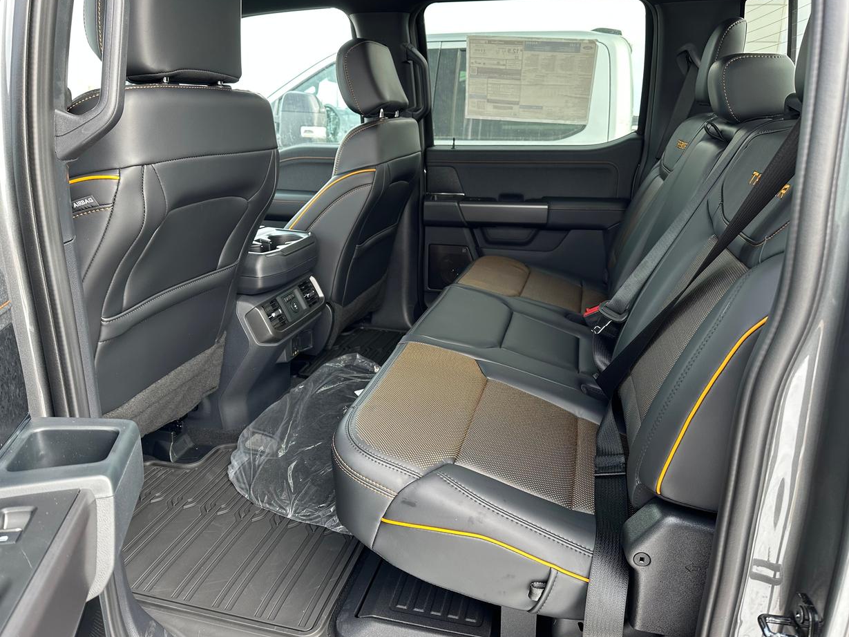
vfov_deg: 54.9
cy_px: 323
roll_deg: -1.4
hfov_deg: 69.4
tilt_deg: -17.5
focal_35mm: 25
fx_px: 613
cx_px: 431
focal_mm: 6.86
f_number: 1.78
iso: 64
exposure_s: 1/139
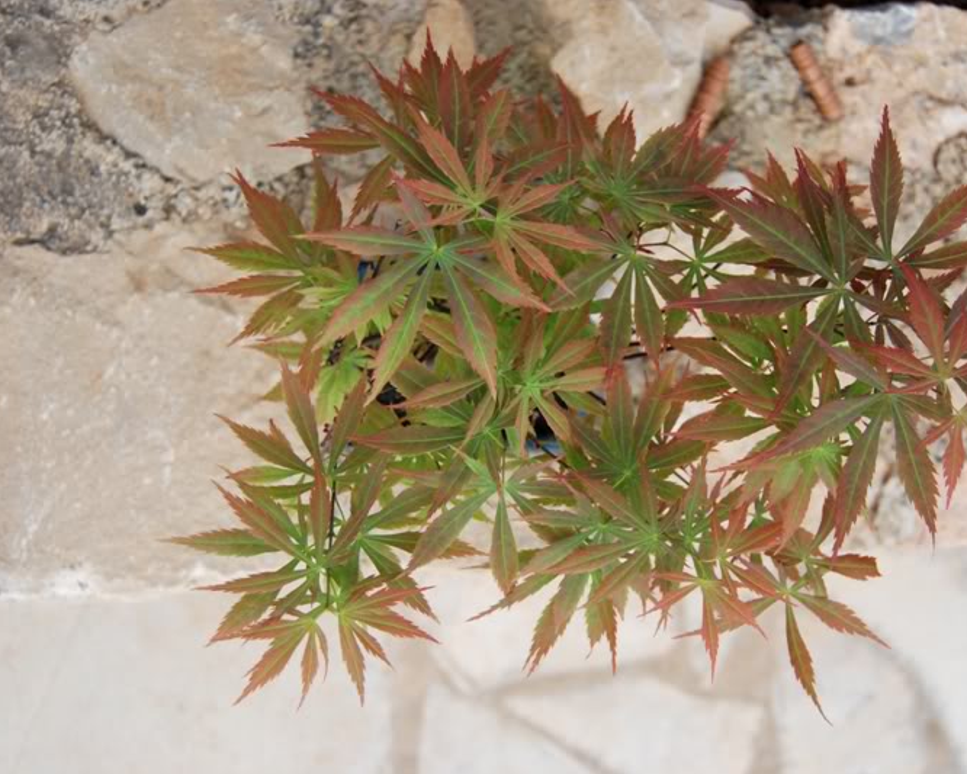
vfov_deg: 34.2
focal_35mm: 44
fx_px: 1259
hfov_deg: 41.9
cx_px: 543
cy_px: 388
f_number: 4.2
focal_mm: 26
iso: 800
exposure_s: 1/4000
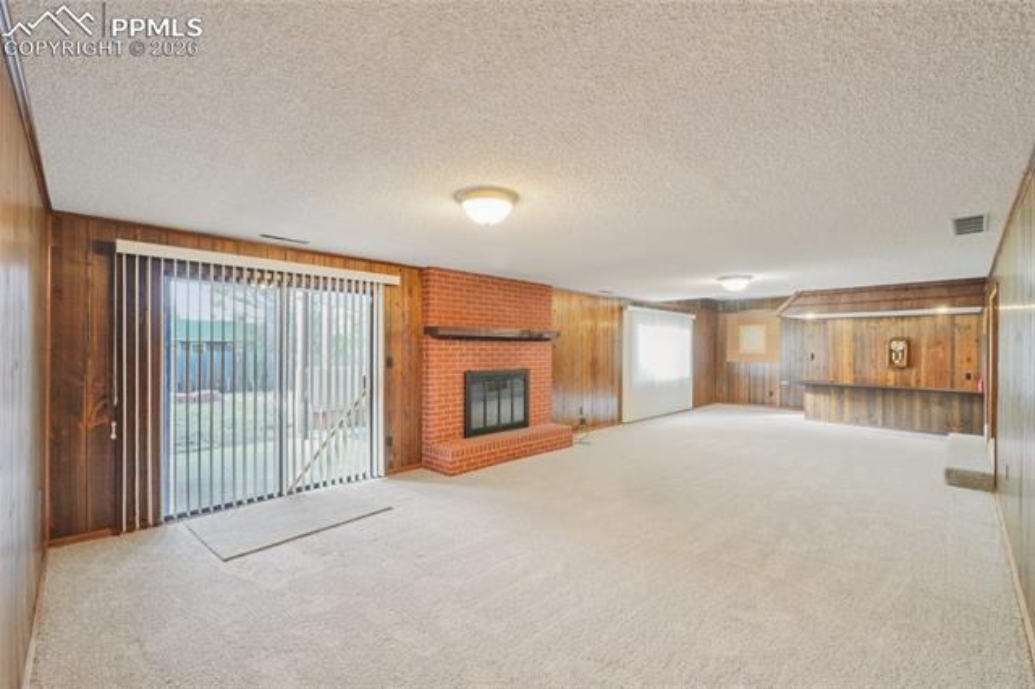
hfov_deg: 100.4
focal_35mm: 15
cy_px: 344
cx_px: 518
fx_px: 431
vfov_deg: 77.3
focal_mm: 10
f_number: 8
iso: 800
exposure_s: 2
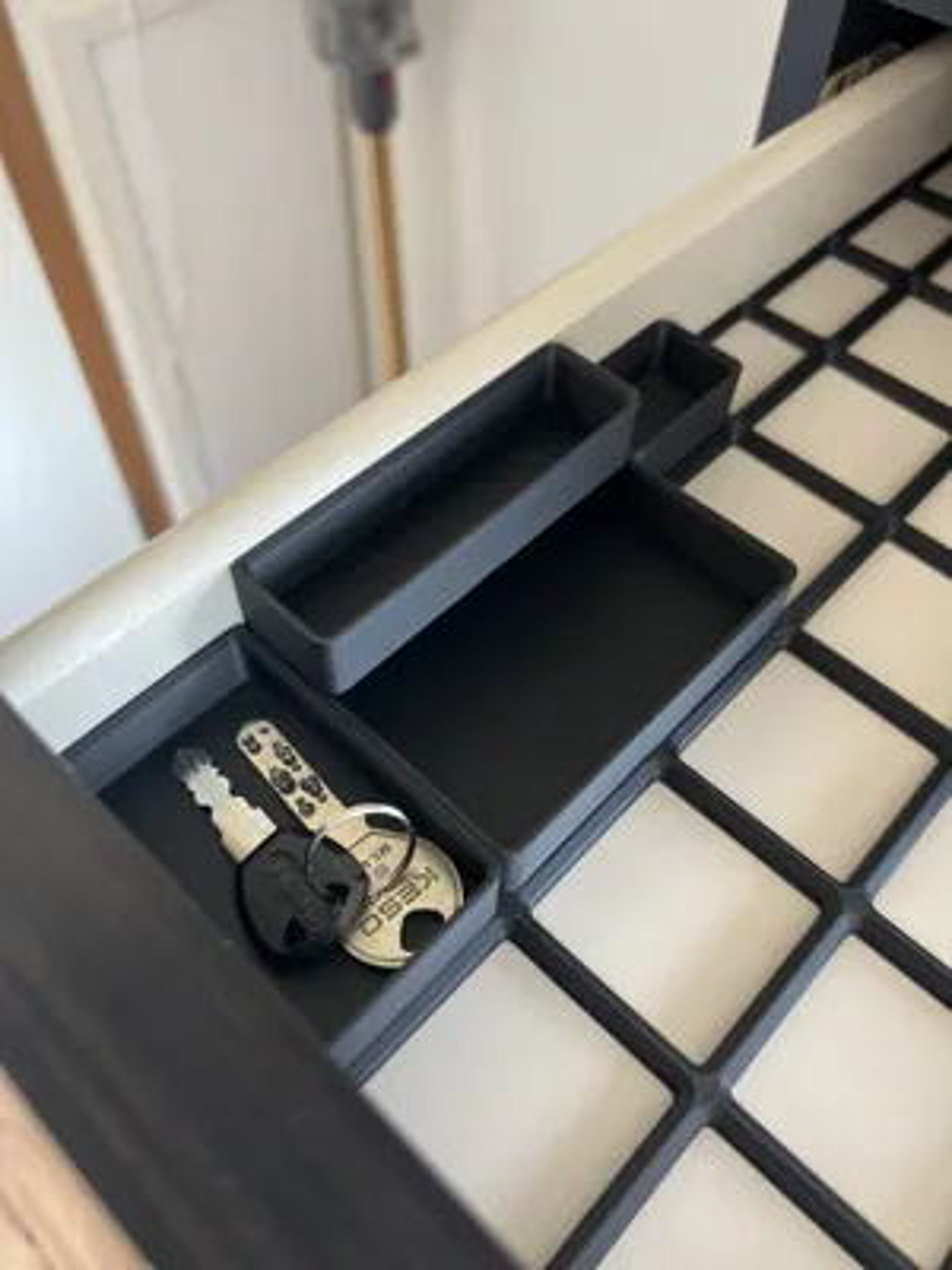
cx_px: 476
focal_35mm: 26
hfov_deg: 53.1
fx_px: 953
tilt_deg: -53.2
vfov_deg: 67.3
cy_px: 635
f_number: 1.5
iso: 250
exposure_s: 1/60
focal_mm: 5.7
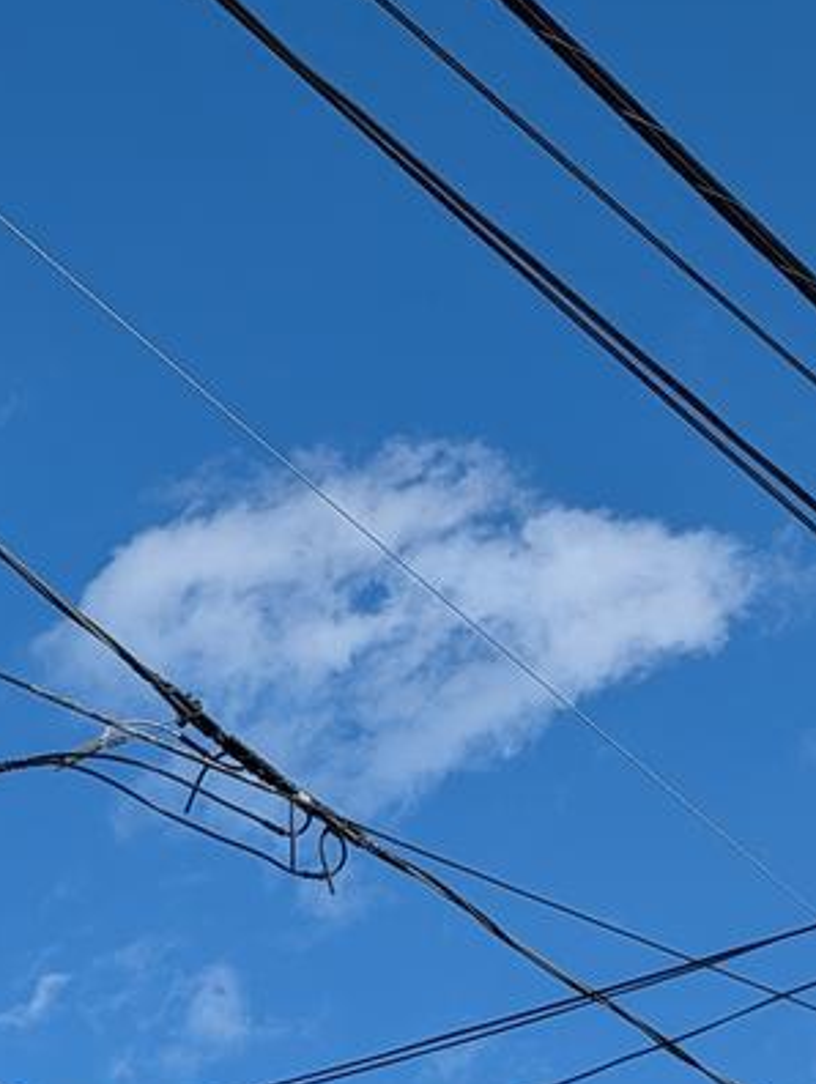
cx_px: 33
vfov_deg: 19.2
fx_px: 2917
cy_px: 1473
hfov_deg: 15.7
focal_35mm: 93
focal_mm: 6.9
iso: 20
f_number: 1.68
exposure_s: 1/2132
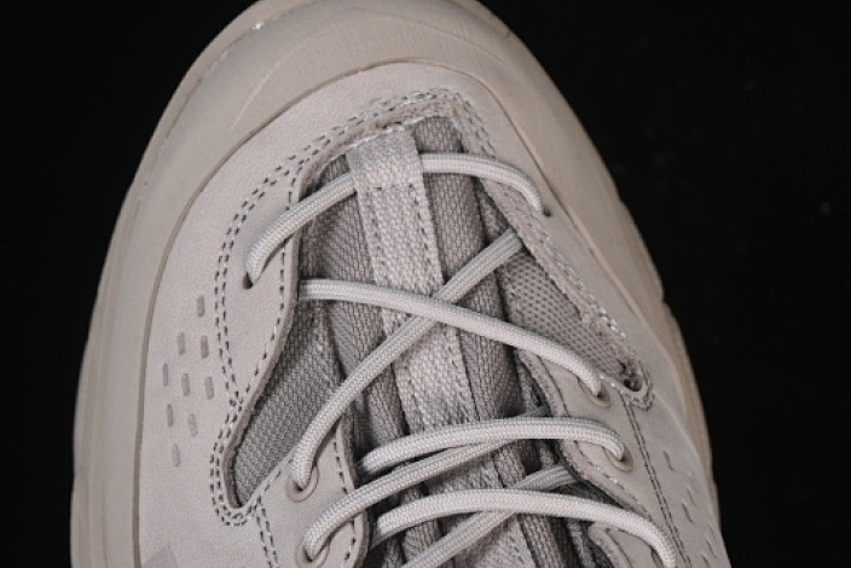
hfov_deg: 17.8
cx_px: 415
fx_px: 2719
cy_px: 371
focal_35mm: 115
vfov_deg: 11.9
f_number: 7.1
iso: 160
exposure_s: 1/80
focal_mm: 50
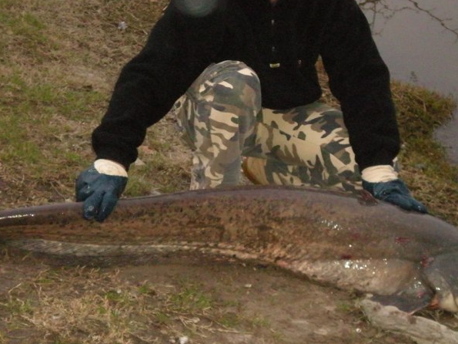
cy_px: 166
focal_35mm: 117
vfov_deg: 12.7
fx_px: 1548
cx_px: 248
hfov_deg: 16.8
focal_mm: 14.3
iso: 800
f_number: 5.1
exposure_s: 1/125
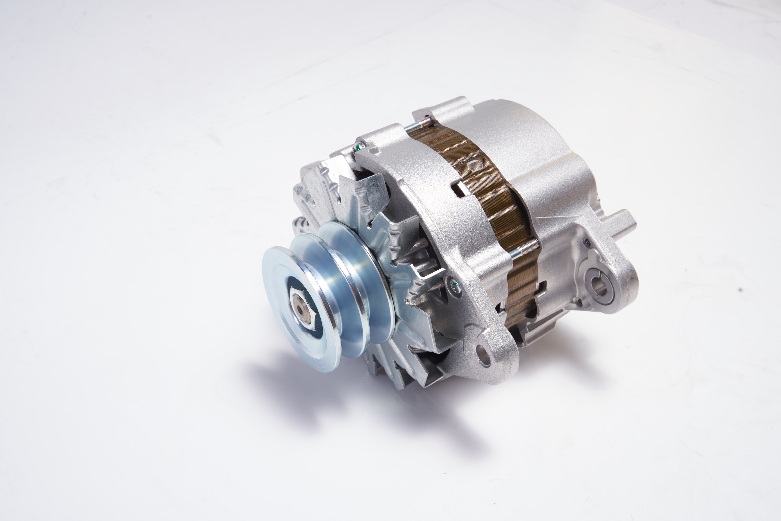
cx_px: 390
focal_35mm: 43
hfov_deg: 45.4
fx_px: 933
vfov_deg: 31.2
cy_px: 260
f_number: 14
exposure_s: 1/100
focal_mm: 43
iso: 80
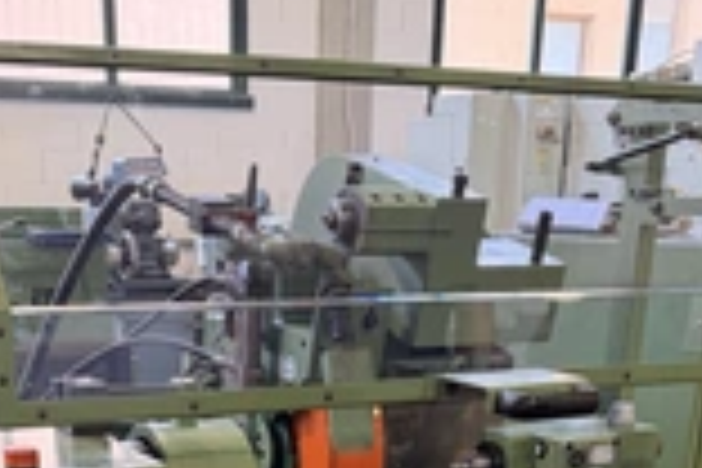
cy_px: 814
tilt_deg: -24.6
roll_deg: -0.6
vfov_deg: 17.6
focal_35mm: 64
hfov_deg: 31.4
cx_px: 302
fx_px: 1248
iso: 200
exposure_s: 1/61
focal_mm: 6.76
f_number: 1.78
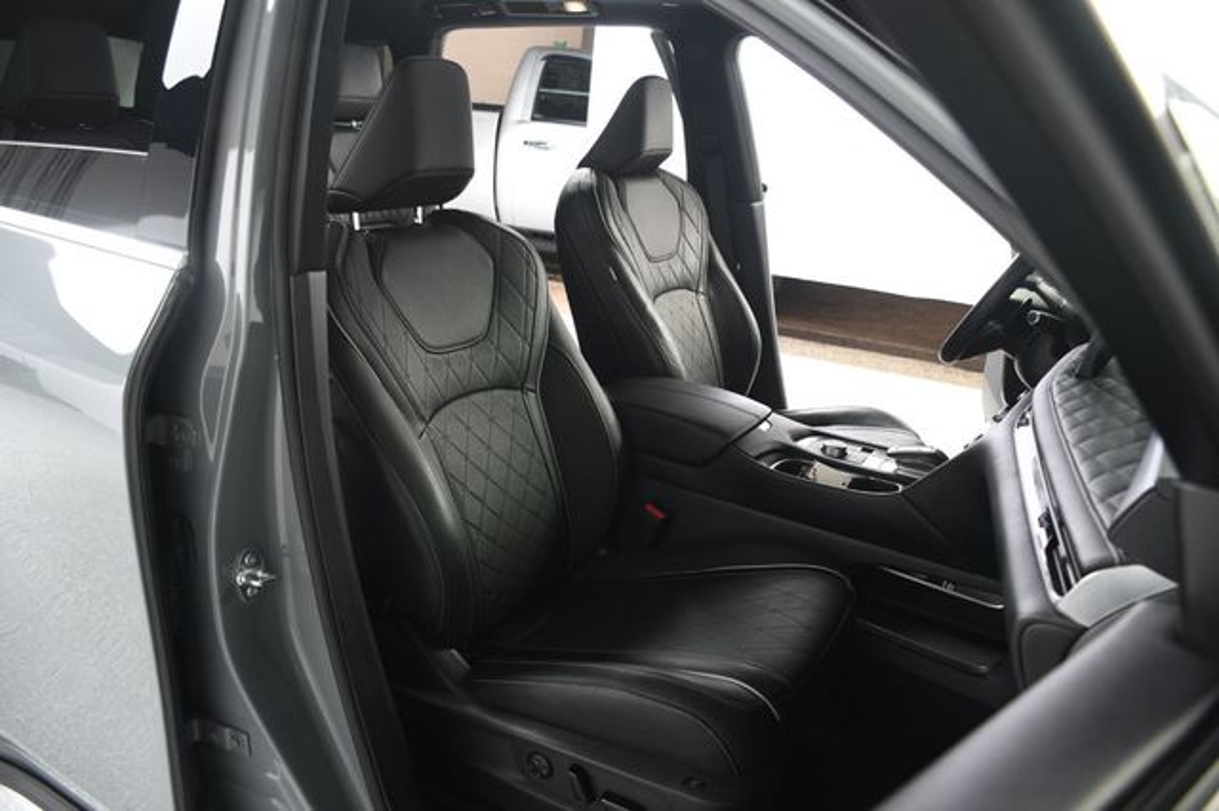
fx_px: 914
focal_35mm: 27
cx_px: 610
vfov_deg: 47.9
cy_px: 406
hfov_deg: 67.4
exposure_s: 1/160
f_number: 3.5
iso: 100
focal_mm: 18
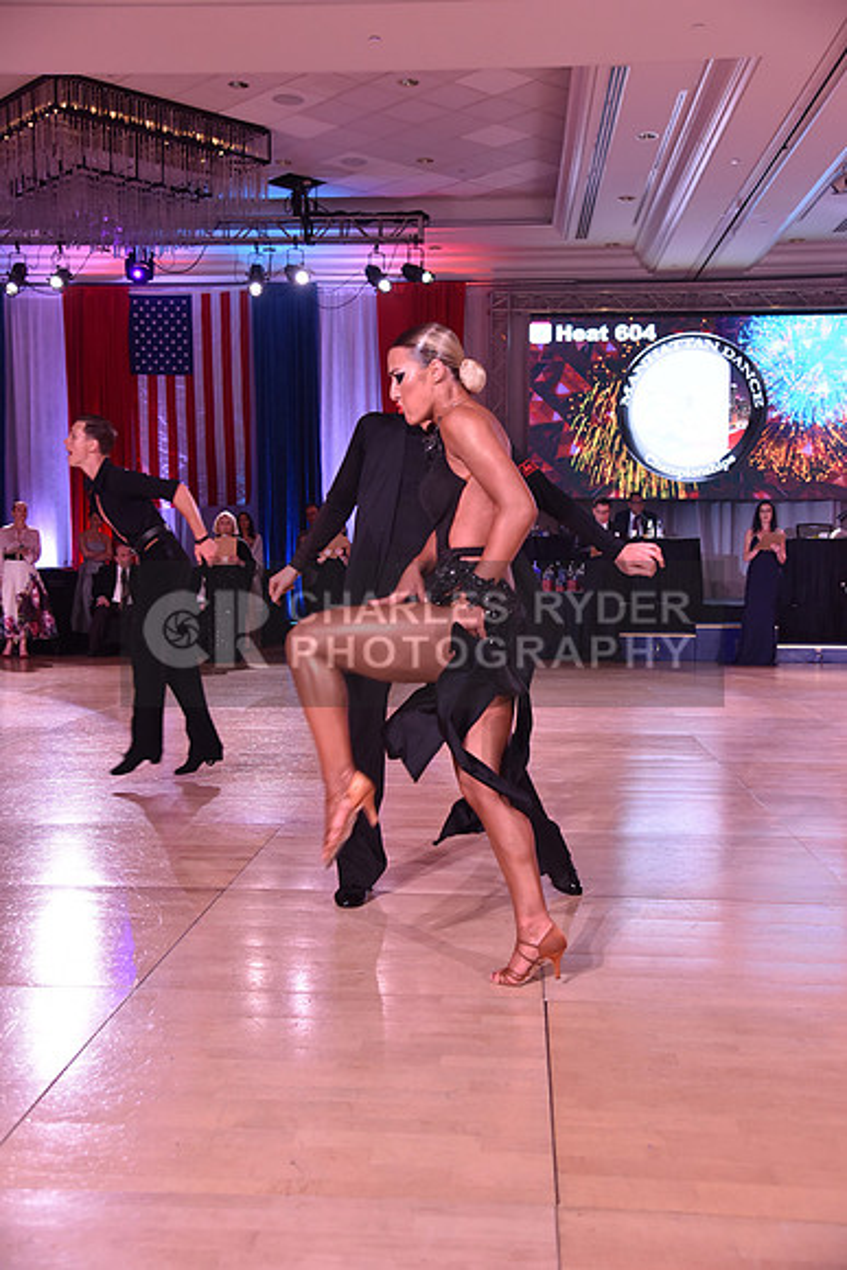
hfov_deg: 35.1
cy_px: 635
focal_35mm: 38
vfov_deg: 50.7
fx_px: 1340
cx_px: 424
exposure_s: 1/250
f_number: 4.5
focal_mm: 38
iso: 1250
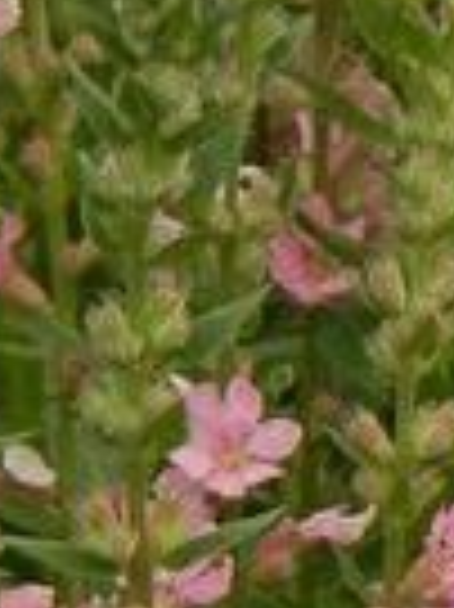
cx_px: -445
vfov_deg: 2.6
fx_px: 13399
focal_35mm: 765
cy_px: 829
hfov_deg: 1.9
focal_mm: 23
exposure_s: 1/400
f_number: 5
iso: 160
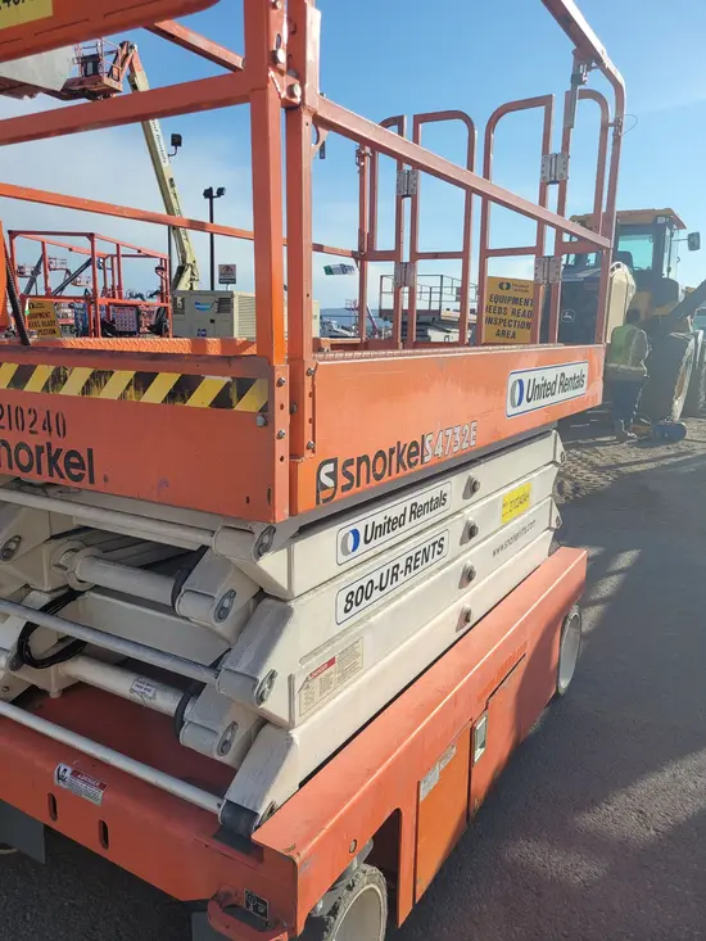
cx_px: 353
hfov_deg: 53.1
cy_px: 470
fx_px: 707
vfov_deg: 67.3
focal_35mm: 26
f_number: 1.8
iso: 40
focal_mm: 5.4
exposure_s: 1/2579
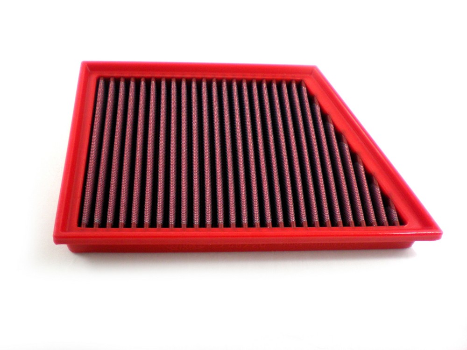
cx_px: 234
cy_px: 175
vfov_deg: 37.7
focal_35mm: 38
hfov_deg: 49.0
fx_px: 513
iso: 200
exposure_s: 1/53
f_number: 3.1
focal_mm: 6.3
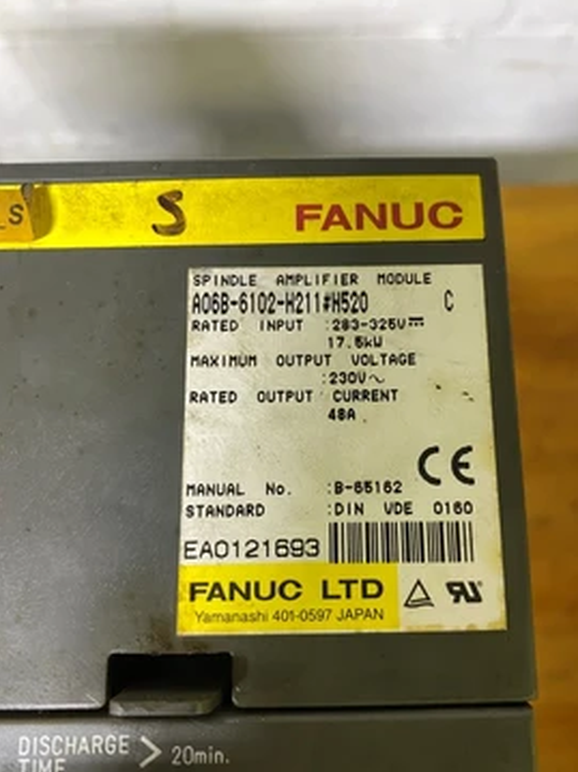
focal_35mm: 29
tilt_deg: -77.7
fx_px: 646
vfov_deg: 61.6
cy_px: 419
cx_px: 320
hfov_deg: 48.1
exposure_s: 1/60
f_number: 1.8
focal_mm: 4.25
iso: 160
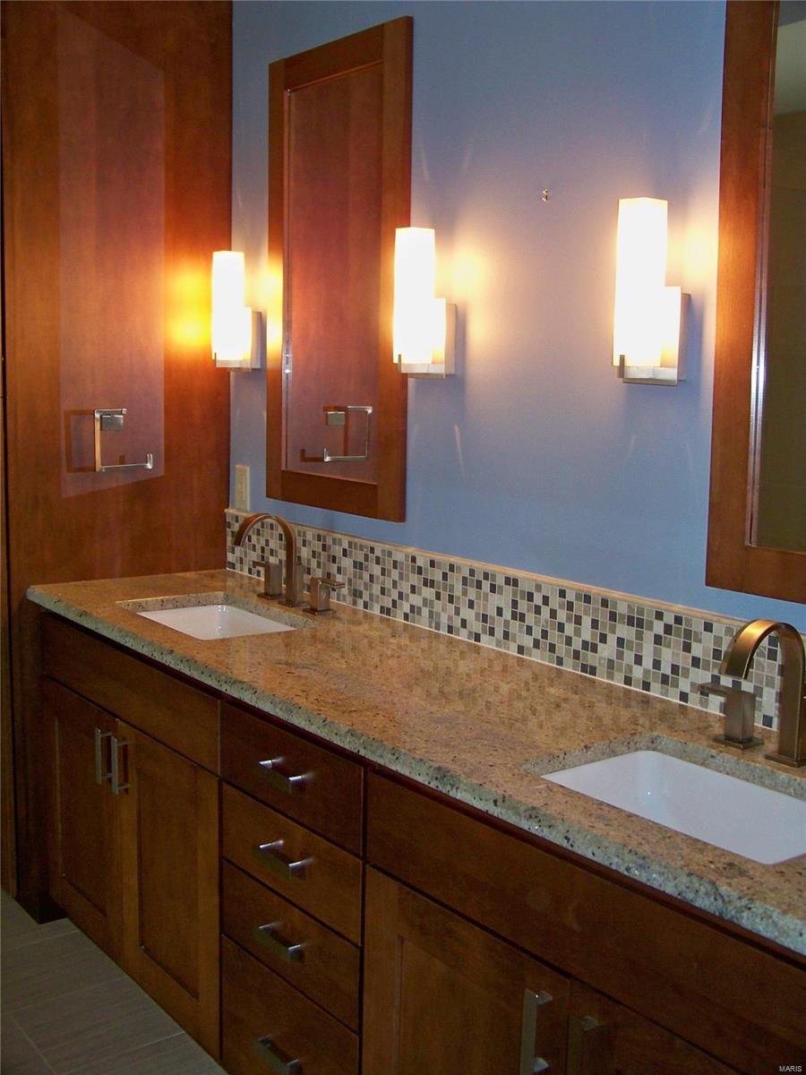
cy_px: 538
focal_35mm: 37
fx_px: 1149
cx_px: 403
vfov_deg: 50.1
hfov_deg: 38.7
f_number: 2.8
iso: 200
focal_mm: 6.75
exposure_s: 1/30
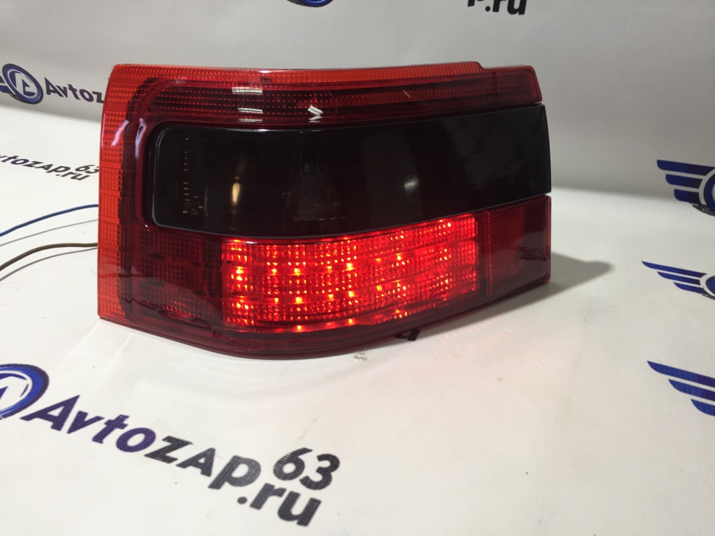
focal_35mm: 29
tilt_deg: -30.3
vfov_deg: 48.2
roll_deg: -3.8
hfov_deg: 61.7
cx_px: 358
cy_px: 268
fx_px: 599
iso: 40
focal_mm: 4.15
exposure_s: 1/50
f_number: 2.2
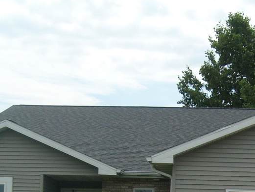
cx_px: 235
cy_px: 233
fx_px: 634
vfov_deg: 16.4
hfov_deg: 22.2
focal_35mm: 86
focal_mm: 5.8
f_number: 7.1
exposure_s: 1/250
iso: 80
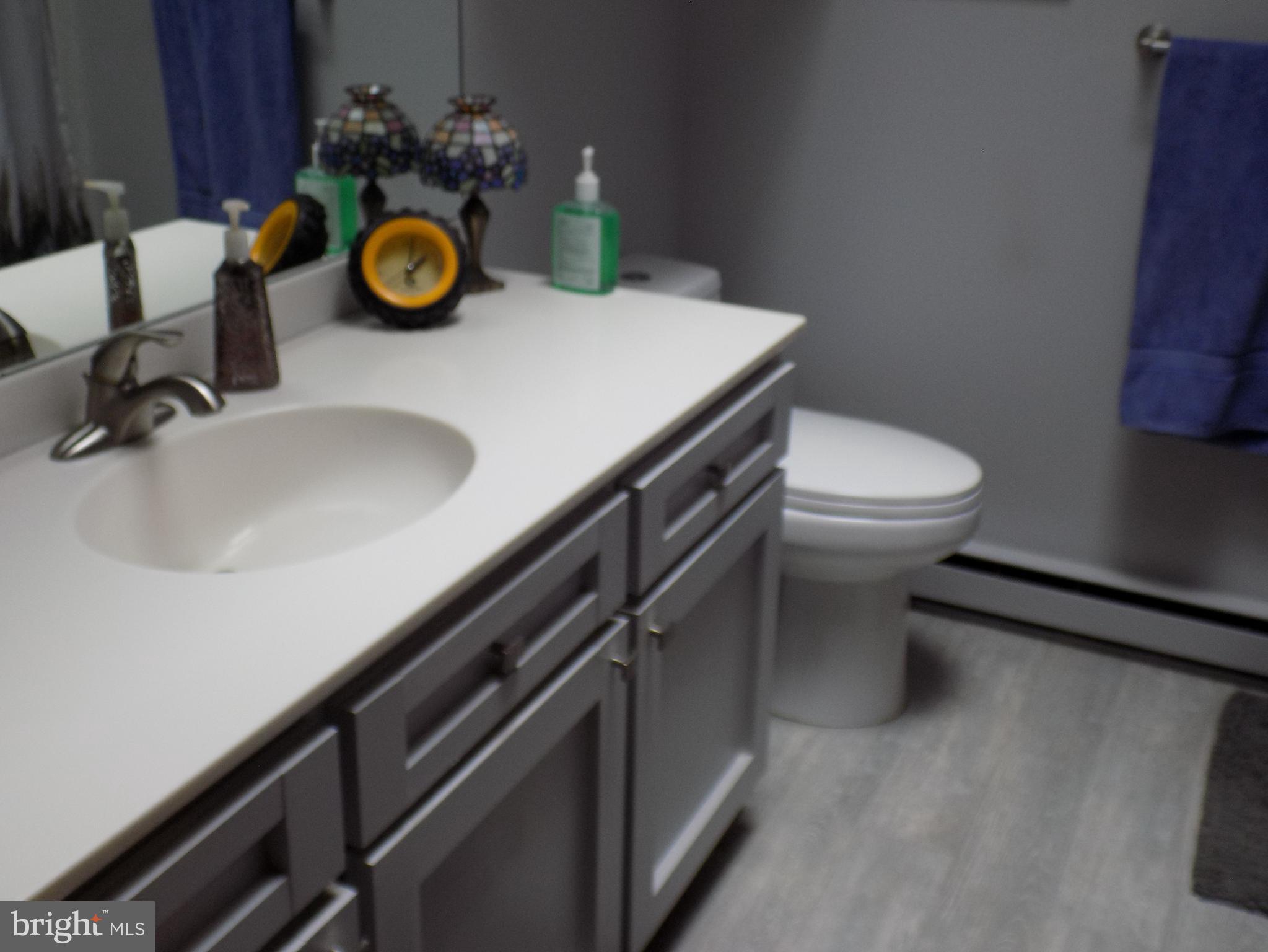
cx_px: 634
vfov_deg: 38.7
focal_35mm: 37
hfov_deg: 50.1
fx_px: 1356
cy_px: 476
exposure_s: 1/30
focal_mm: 6.6
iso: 125
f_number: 3.5
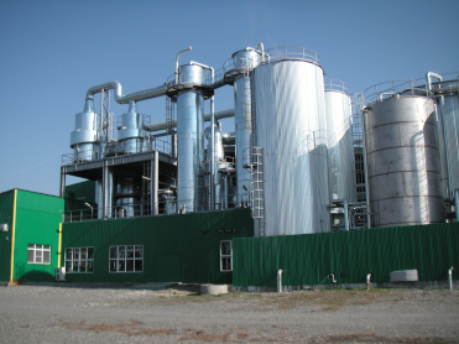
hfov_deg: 49.0
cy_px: 172
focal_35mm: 38
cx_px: 230
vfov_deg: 37.7
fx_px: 504
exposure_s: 1/750
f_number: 3.3
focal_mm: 6.3
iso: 50
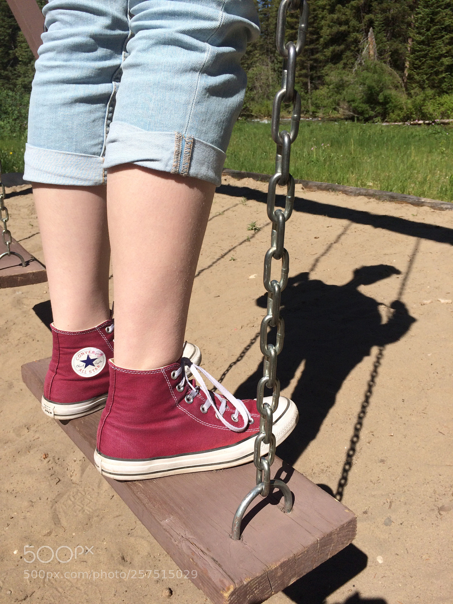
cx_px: 226
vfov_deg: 61.7
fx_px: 506
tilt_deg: -20.6
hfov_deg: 48.2
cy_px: 302
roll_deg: +1.8
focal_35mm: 29
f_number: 2.2
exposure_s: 1/3425
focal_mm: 4.15
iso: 32
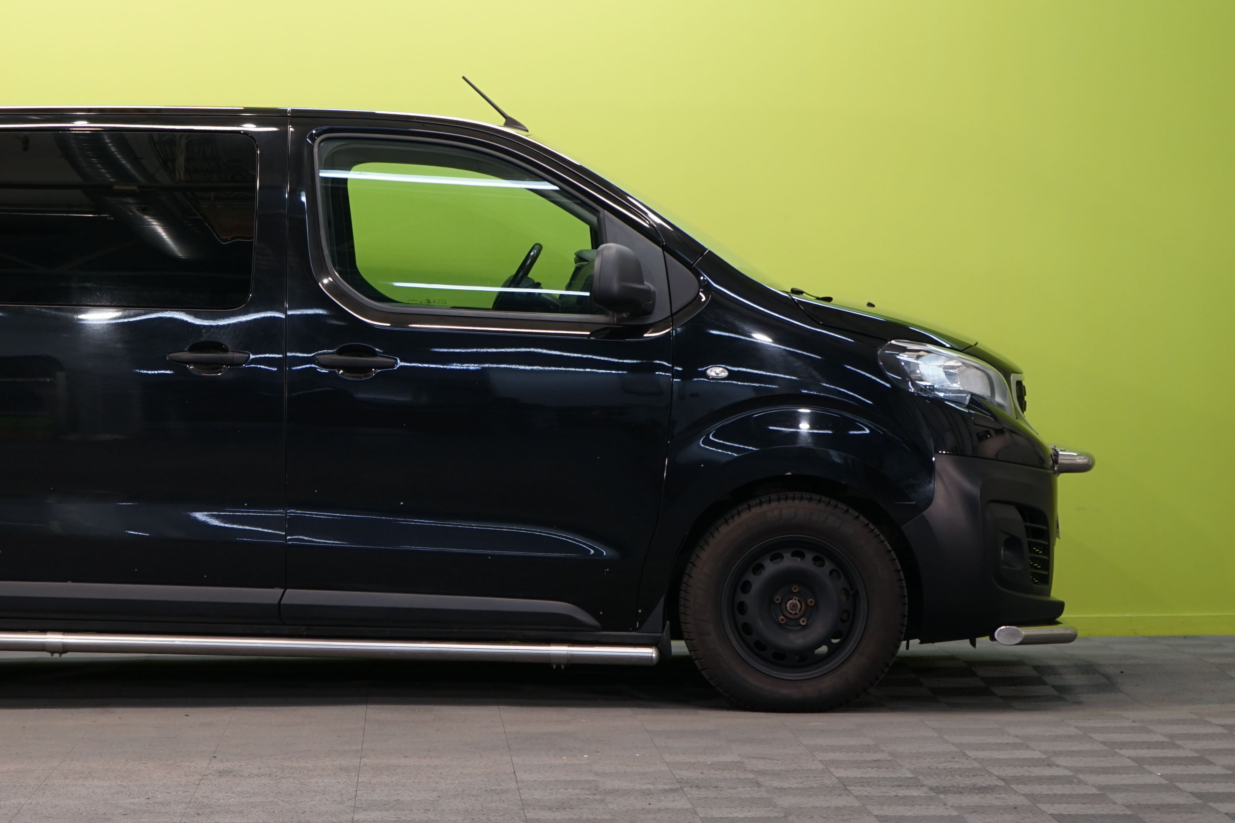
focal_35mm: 108
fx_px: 3704
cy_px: 421
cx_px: 260
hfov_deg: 18.8
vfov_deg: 12.7
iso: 400
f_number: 5.6
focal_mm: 64
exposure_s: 1/30
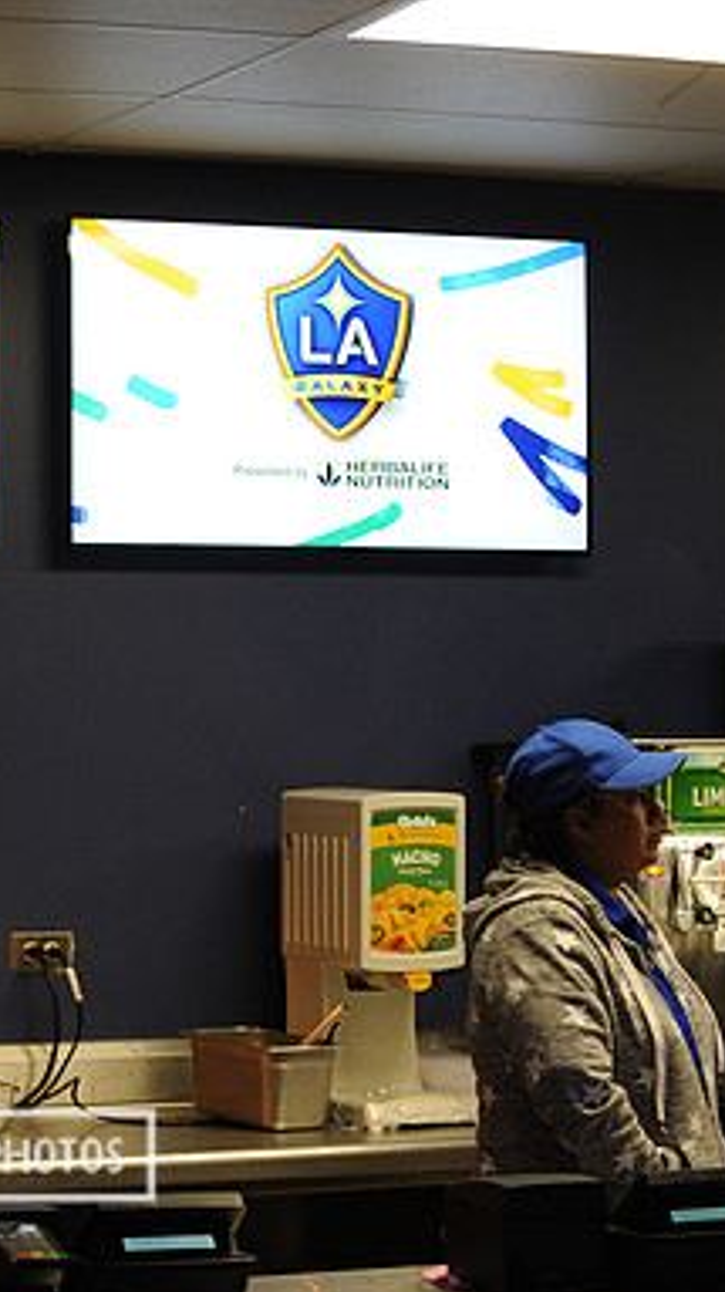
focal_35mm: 111
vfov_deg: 19.3
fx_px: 3799
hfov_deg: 10.8
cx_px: -84
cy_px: 648
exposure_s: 1/200
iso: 1250
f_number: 2.8
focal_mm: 70
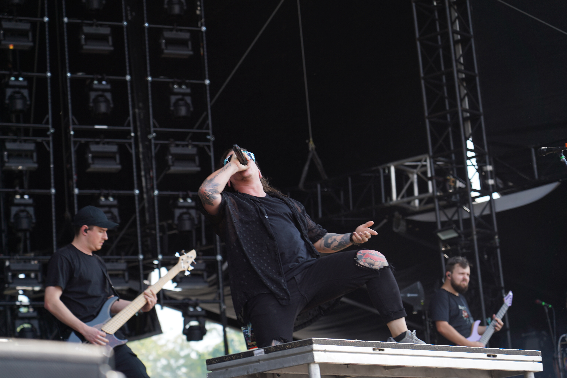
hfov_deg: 19.5
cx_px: 284
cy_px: 189
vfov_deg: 13.0
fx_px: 1654
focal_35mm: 105
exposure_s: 1/160
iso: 100
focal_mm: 105
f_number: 4.5
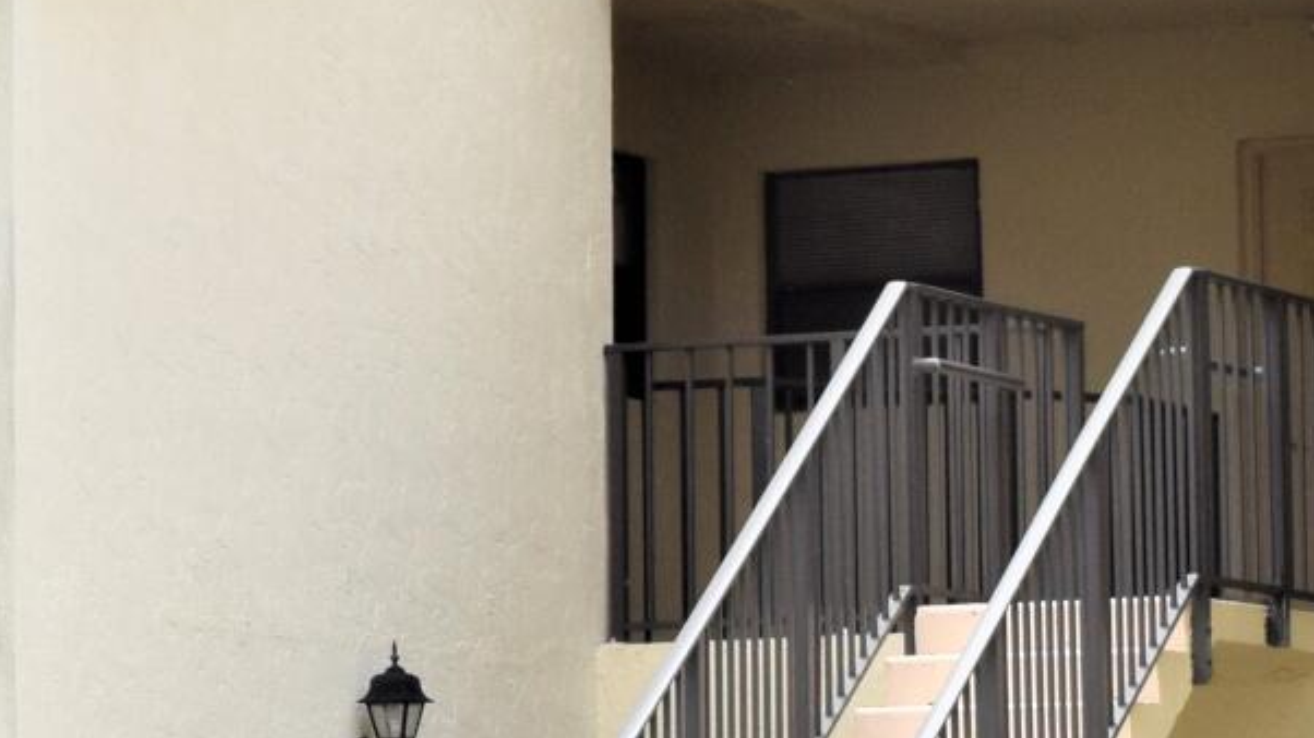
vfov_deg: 5.2
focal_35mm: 235
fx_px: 8184
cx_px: -229
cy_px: 653
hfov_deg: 9.1
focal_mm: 30
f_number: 9
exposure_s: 1/320
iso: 200
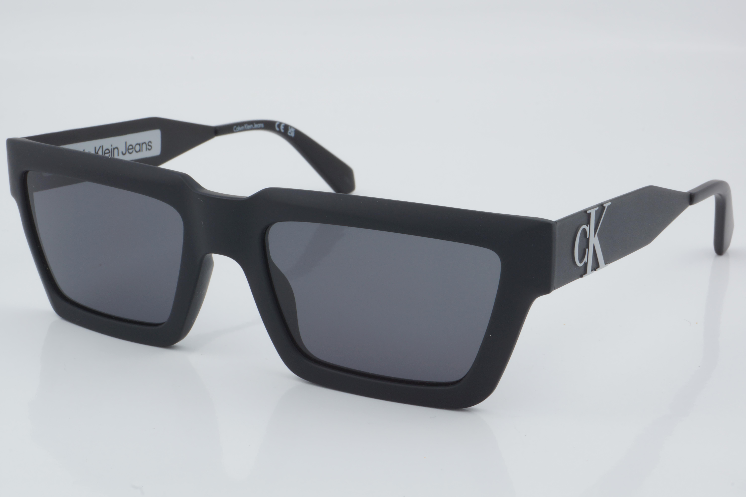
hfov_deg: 27.0
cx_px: 373
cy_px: 248
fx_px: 1554
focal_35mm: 75
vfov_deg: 18.2
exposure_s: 1/4
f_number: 32
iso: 100
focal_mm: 50
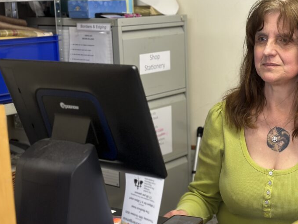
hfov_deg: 26.8
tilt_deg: -12.2
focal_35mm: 72
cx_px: 204
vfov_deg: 20.4
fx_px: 620
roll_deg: +1.1
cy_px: 123
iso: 64
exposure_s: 1/50
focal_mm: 6.86
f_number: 1.78
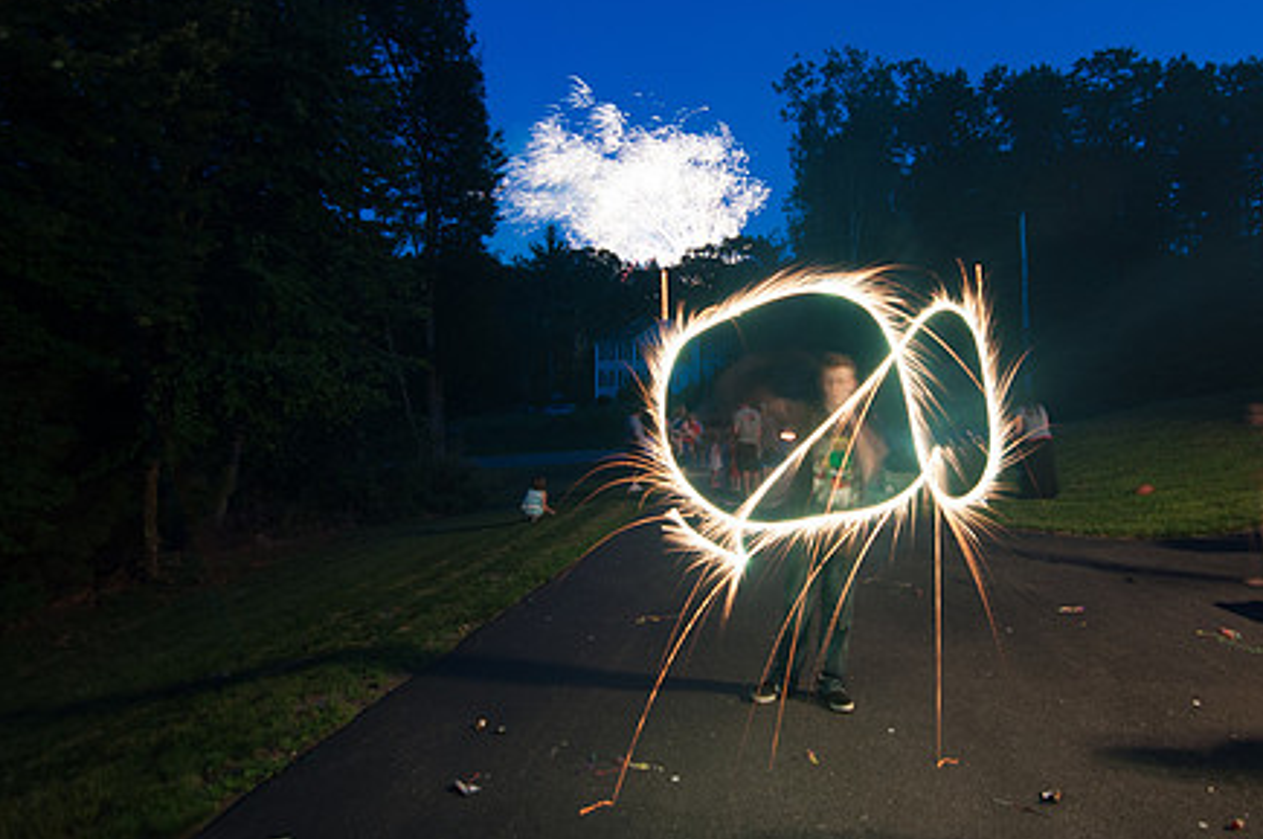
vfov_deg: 56.6
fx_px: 771
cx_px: 743
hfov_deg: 77.9
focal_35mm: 22
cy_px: 330
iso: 200
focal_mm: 11
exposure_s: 2
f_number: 2.8
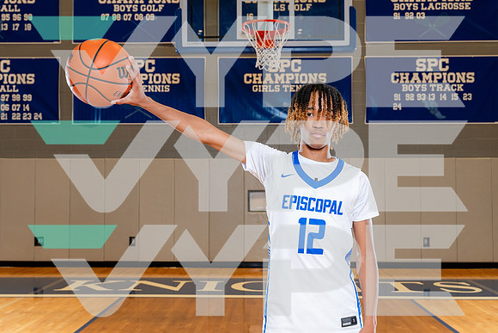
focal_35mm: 42
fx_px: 579
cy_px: 166
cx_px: 249
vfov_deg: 32.0
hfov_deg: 46.5
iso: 640
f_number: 5.6
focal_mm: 40
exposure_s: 1/250
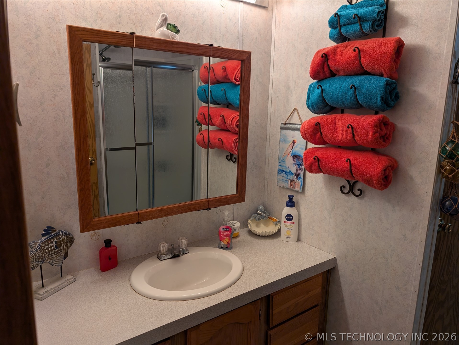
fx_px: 319
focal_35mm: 24
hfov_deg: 71.5
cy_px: 172
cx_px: 230
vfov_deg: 56.9
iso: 19
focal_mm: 6.9
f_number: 1.68
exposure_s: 1/40
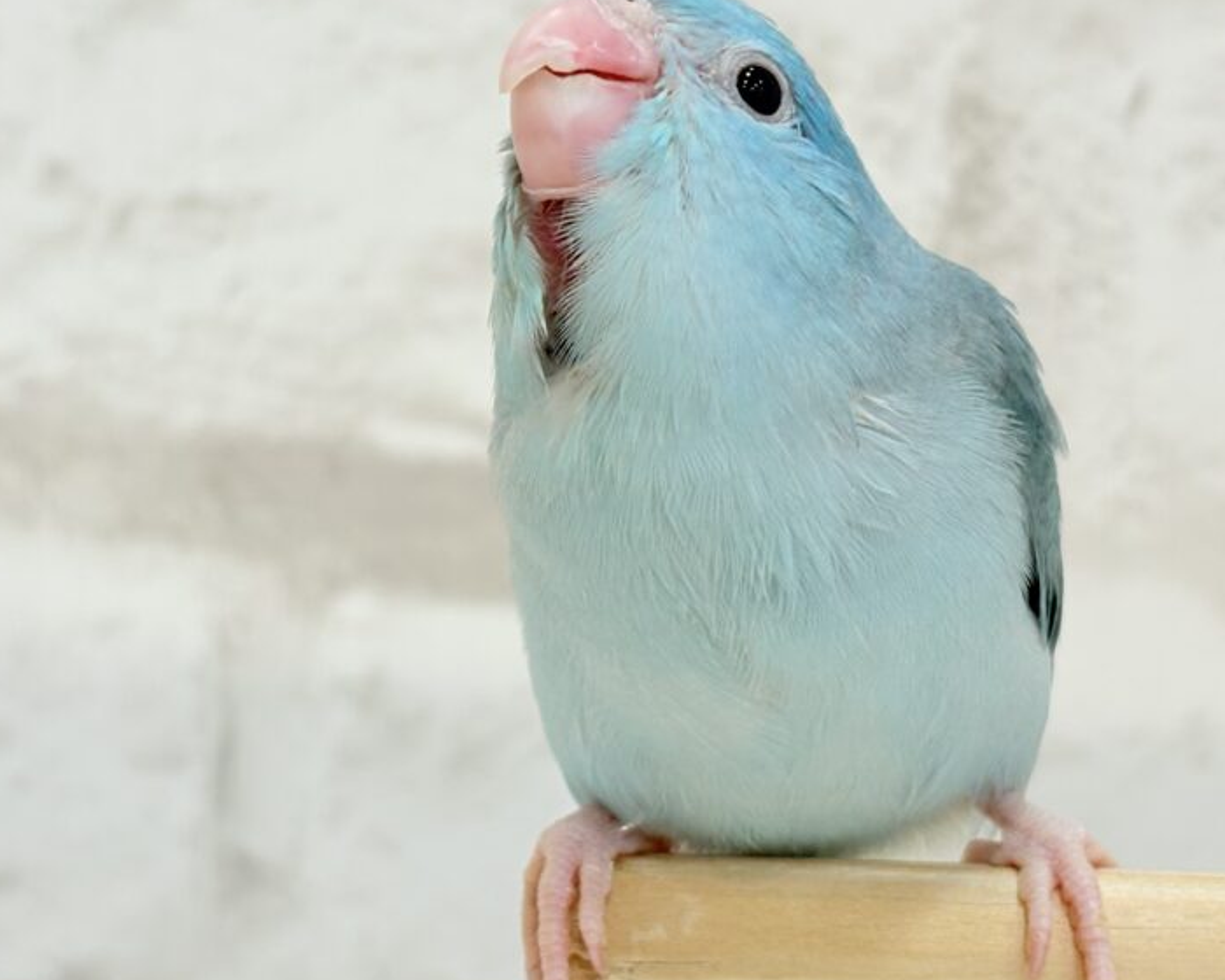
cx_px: 611
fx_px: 3154
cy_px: 443
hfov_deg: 22.0
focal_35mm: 87
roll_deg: -2.0
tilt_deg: -6.4
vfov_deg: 17.7
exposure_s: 1/100
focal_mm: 5.96
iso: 64
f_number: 1.6
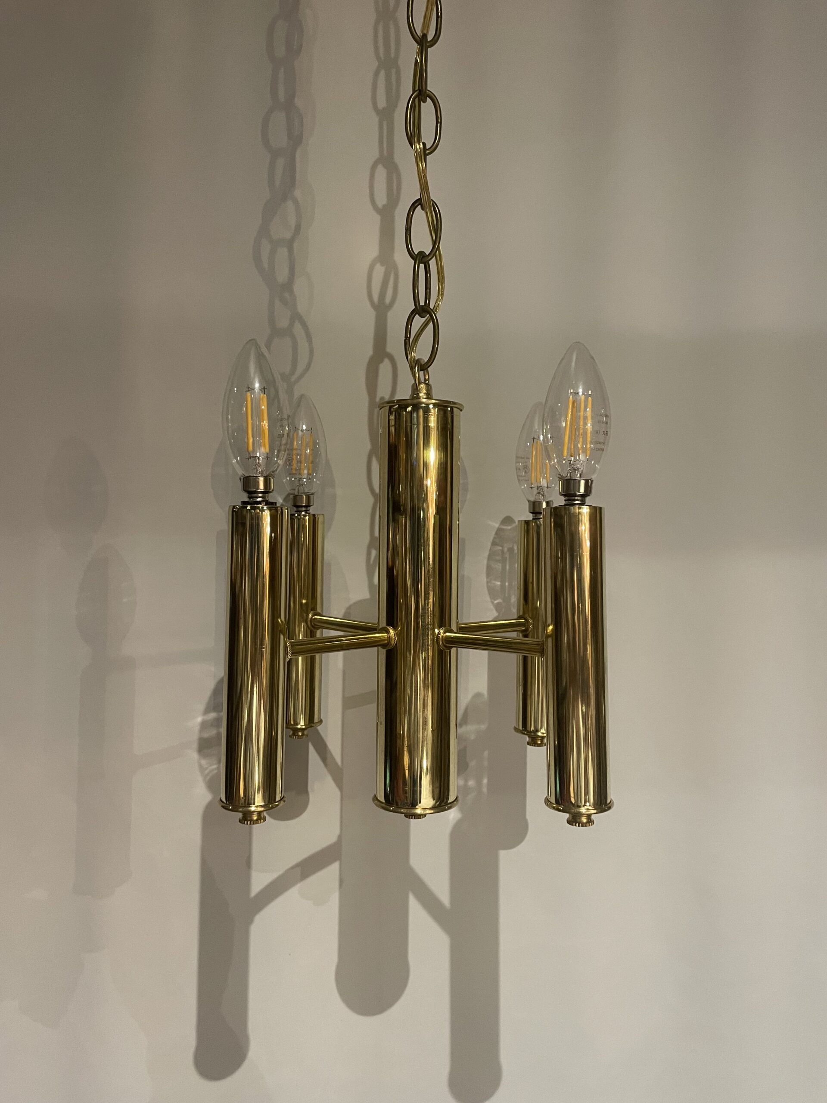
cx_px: 414
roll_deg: +0.0
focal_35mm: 26
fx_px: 828
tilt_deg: +0.8
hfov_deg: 53.1
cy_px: 552
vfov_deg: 67.3
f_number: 1.6
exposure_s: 1/50
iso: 320
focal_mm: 4.2
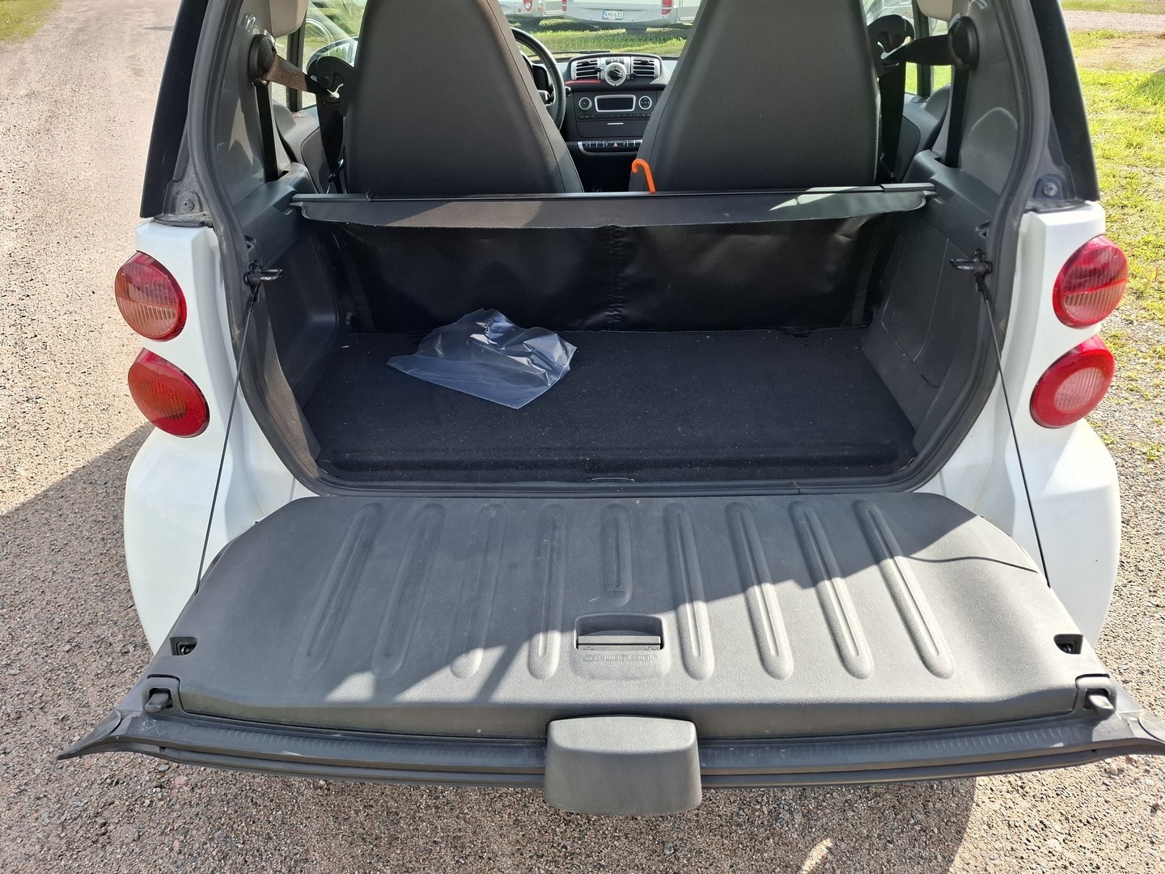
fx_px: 774
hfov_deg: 73.9
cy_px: 437
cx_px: 582
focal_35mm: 23
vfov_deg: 58.9
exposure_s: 1/700
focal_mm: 5.54
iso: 50
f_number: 1.8
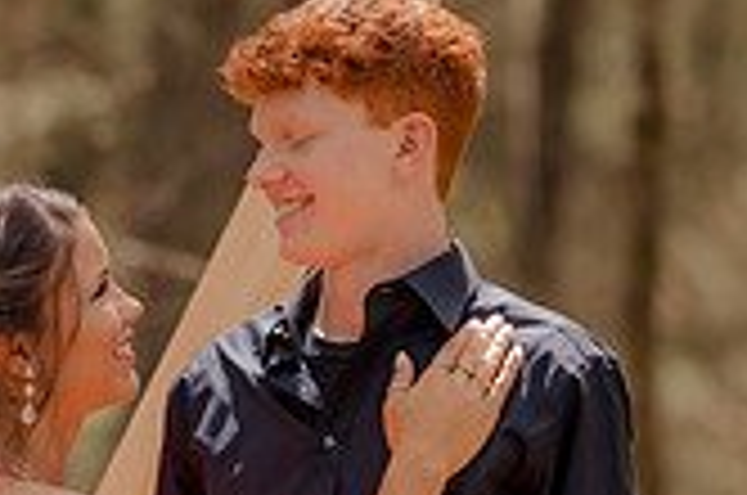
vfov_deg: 3.7
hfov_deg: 5.6
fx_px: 7601
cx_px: -72
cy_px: 500
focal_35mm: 367
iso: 125
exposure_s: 1/500
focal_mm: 105
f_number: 1.6
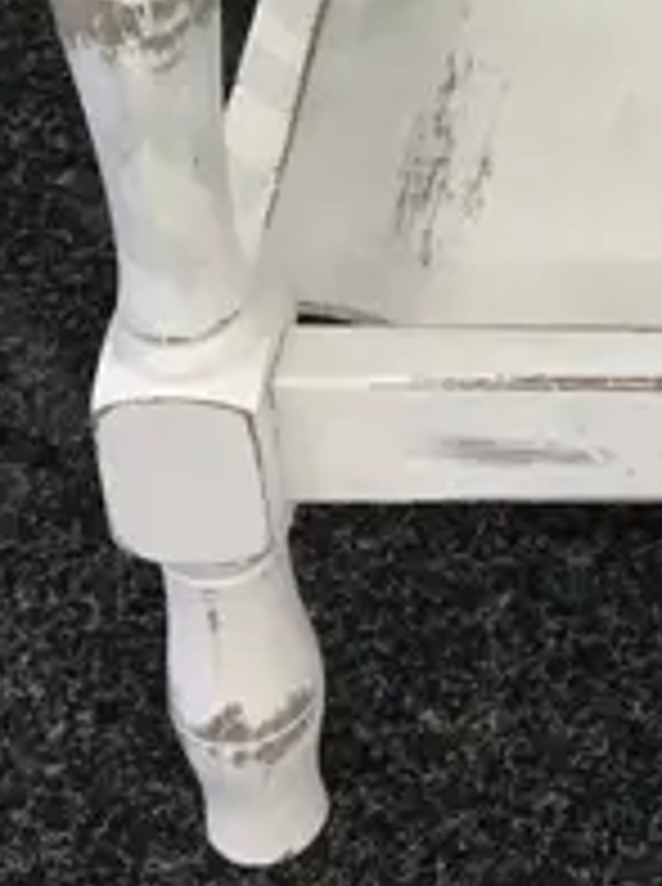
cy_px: -904
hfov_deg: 9.5
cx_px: 982
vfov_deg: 11.7
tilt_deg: -27.4
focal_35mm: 151
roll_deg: +0.4
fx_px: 3863
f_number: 2.2
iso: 32
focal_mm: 4.15
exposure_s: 1/17
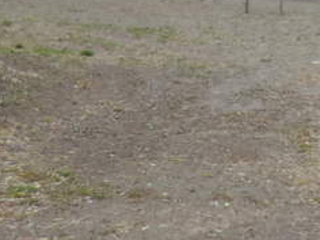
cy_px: -46
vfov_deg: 12.9
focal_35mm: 112
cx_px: 277
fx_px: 1035
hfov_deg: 17.4
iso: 80
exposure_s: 1/320
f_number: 3.2
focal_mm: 5.8
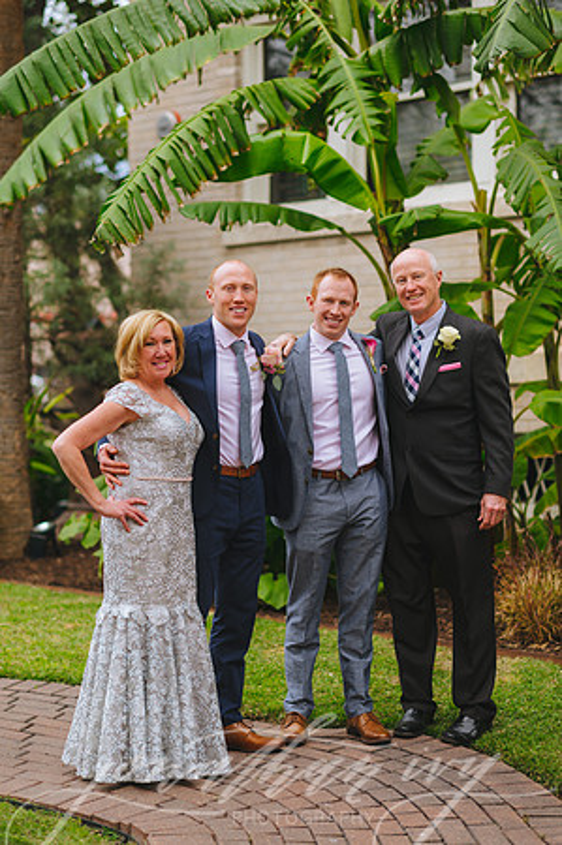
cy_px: 422
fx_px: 1995
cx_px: 281
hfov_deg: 16.0
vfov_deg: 23.9
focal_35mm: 85
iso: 200
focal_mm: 85
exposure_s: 1/2000
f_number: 2.2
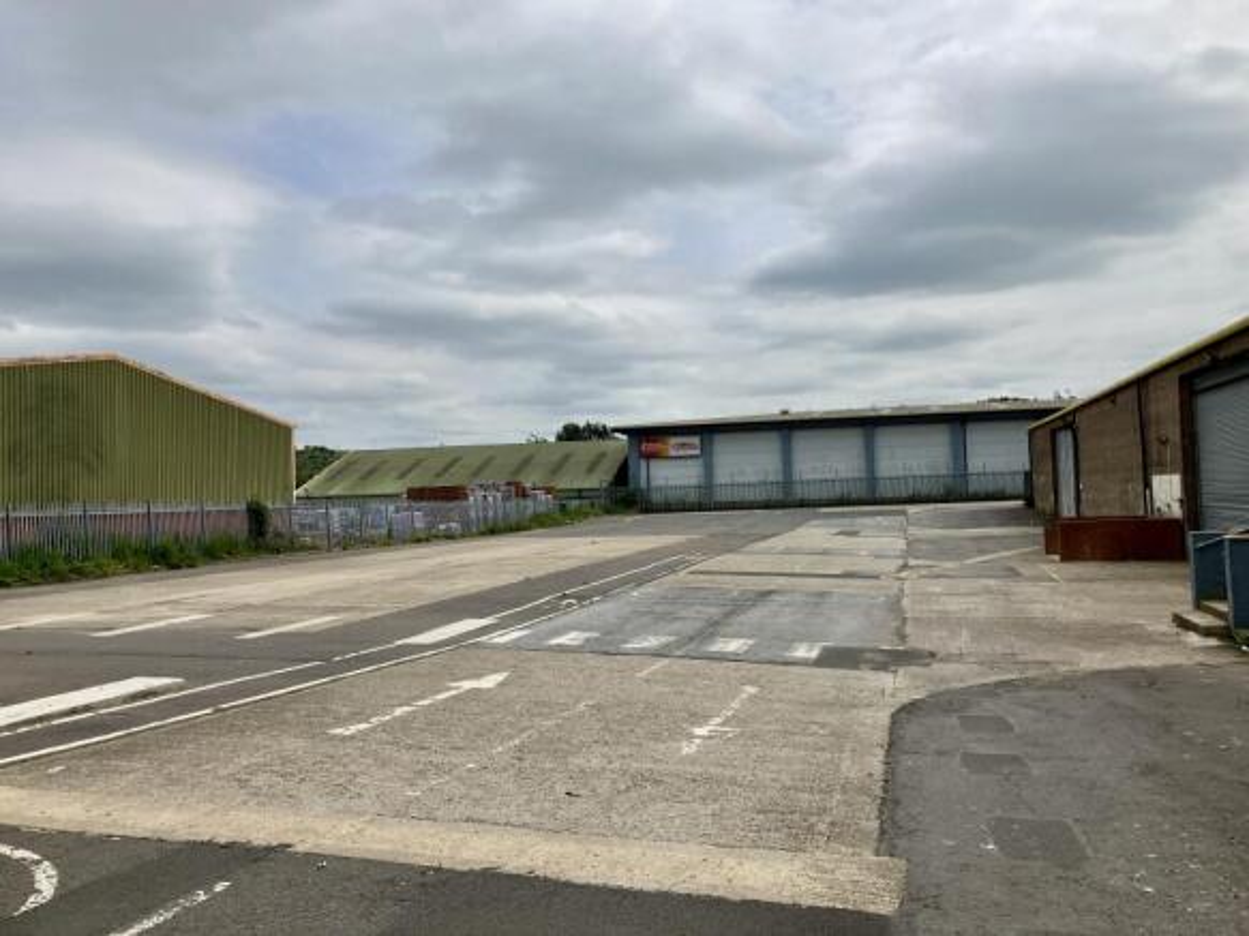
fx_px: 1010
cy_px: 468
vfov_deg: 49.7
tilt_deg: +3.5
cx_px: 624
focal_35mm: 28
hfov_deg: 63.5
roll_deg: +1.3
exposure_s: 1/4049
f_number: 1.8
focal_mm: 3.99
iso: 32
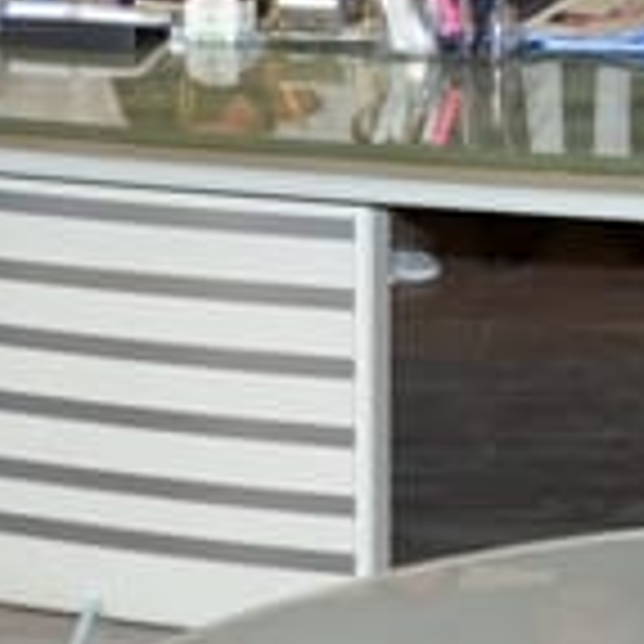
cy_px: -198
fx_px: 3115
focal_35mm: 148
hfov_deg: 11.7
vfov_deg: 11.5
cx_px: 676
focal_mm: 26
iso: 1000
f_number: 7.1
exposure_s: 1/60
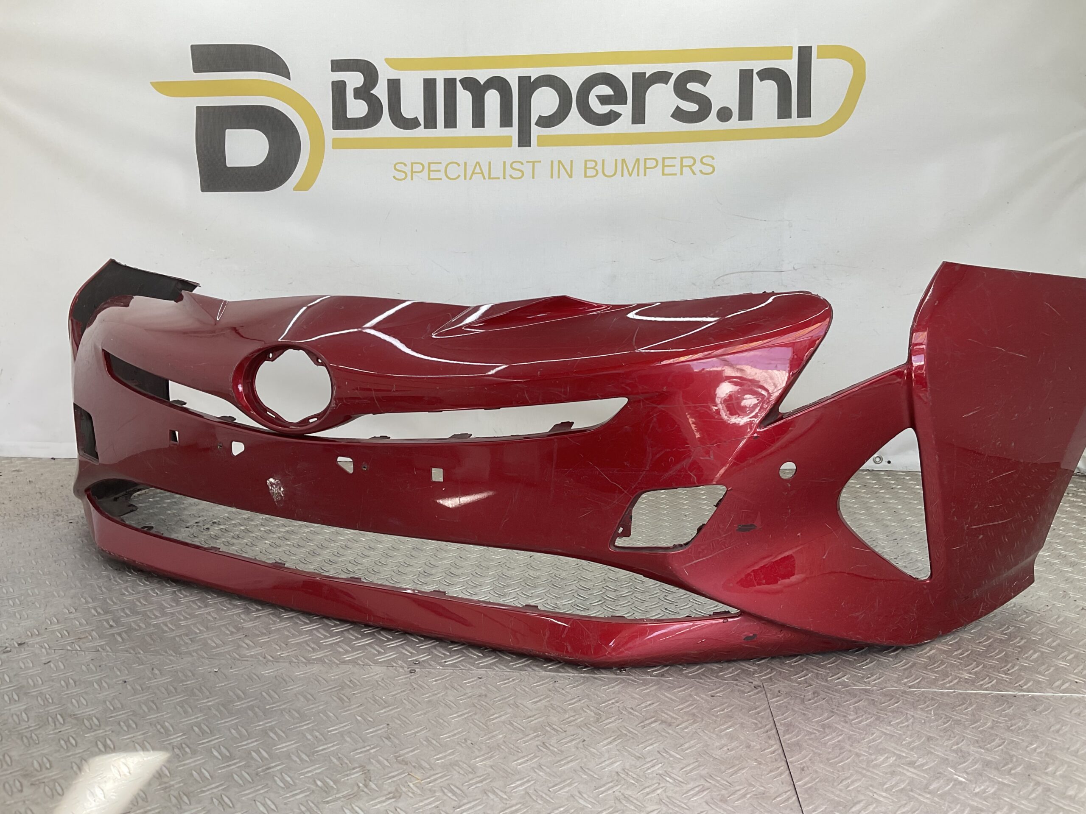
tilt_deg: -9.9
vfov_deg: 48.2
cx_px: 543
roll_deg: -0.6
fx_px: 910
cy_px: 407
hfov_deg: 61.7
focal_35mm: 29
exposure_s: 1/122
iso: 16
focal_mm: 3
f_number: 1.8
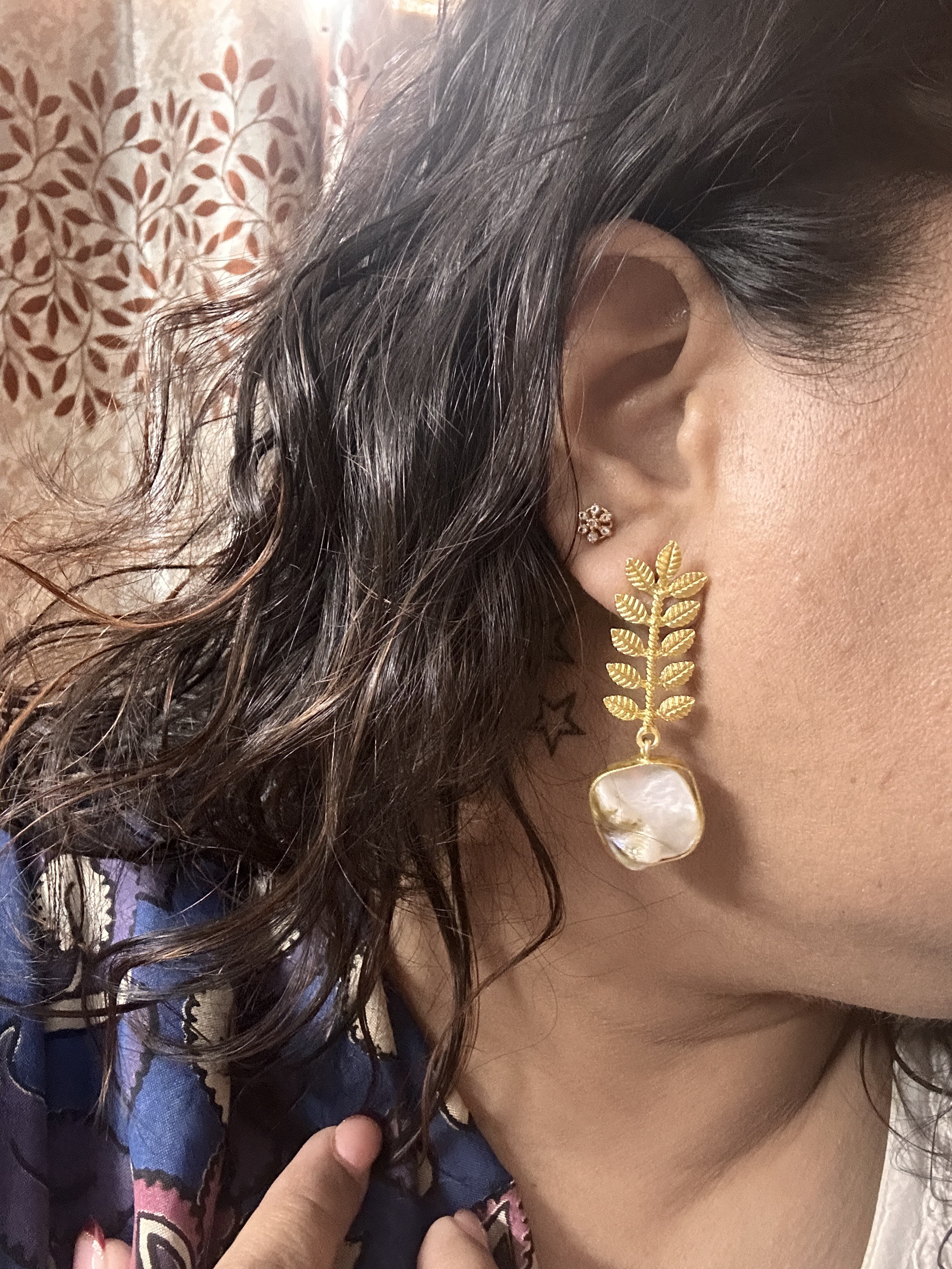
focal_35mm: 30
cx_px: 476
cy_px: 634
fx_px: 1100
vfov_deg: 60.0
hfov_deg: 46.8
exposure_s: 1/25
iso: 640
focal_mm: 2.69
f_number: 1.9
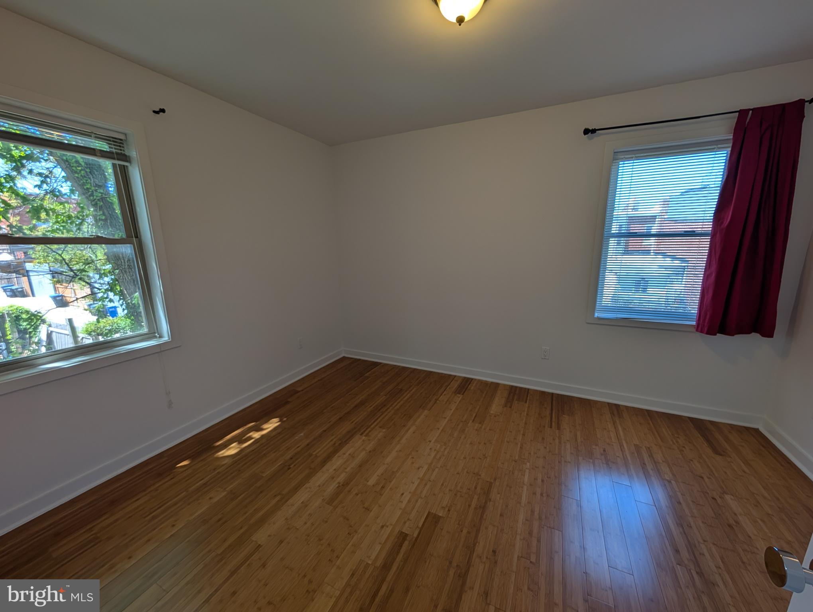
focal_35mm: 12
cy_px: 306
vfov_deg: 94.6
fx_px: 282
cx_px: 406
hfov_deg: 110.5
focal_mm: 2.02
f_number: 1.7
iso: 46
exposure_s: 1/160
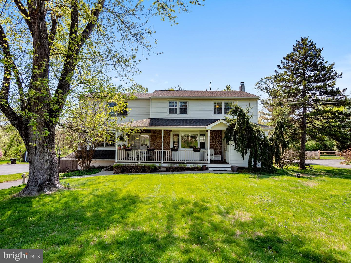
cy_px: 132
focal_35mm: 20
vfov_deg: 66.0
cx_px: 176
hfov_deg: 81.7
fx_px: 203
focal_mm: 10
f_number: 6.3
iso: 200
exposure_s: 1/320
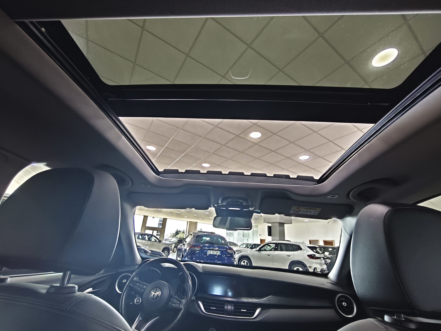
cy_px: 166
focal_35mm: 15
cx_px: 220
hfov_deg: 98.2
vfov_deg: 81.7
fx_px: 191
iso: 640
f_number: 2.2
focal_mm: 1.91
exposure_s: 1/25
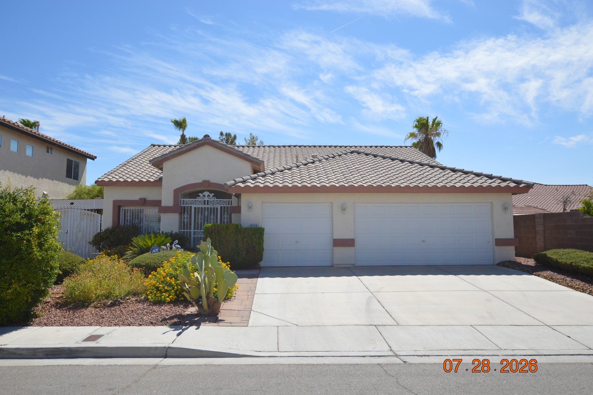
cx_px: 296
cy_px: 198
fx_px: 395
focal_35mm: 24
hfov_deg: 73.8
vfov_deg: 53.1
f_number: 9
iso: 100
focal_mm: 16
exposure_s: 1/320
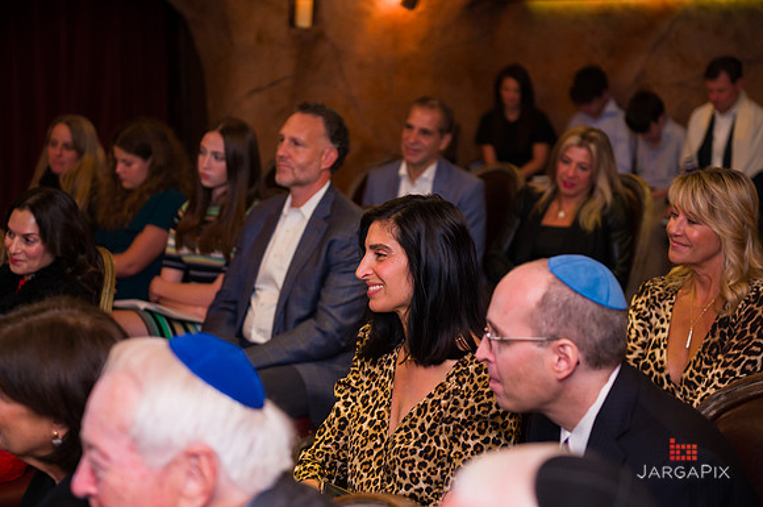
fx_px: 1512
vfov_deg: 19.0
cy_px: 254
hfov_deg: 28.3
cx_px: 382
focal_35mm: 71
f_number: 4
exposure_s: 1/200
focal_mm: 70
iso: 1250
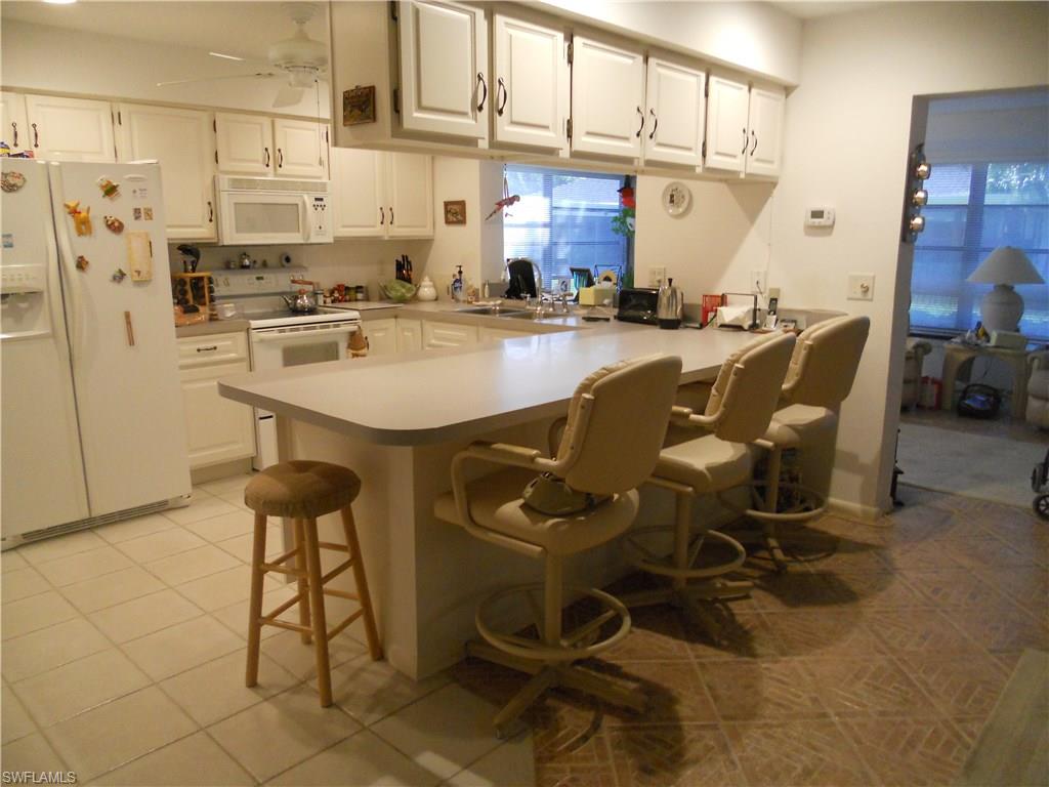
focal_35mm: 27
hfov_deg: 65.3
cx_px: 524
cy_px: 394
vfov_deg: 51.4
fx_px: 818
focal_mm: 4.9
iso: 400
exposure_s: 1/30
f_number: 3.2
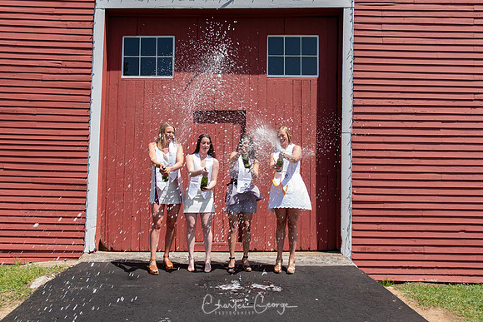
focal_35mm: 38
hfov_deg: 51.2
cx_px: 242
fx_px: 504
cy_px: 161
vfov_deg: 35.5
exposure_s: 1/250
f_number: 5.6
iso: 100
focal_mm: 25
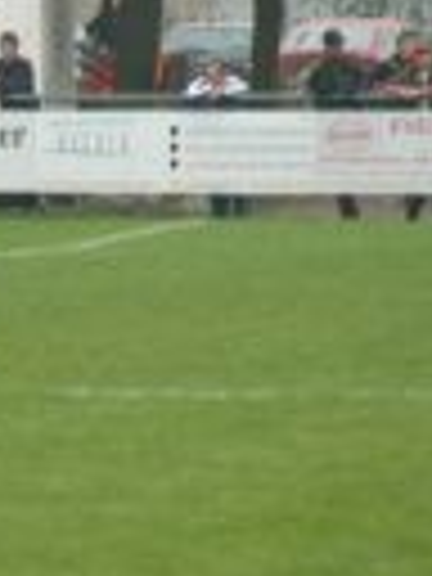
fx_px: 14926
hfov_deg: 1.7
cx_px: -459
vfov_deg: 2.2
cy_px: 182
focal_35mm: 897
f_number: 4.5
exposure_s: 1/320
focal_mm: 200
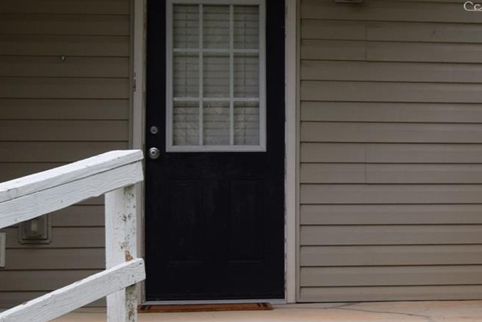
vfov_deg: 12.6
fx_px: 1454
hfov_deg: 17.7
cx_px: 613
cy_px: 170
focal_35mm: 109
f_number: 5.6
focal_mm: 23
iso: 400
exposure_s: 1/125
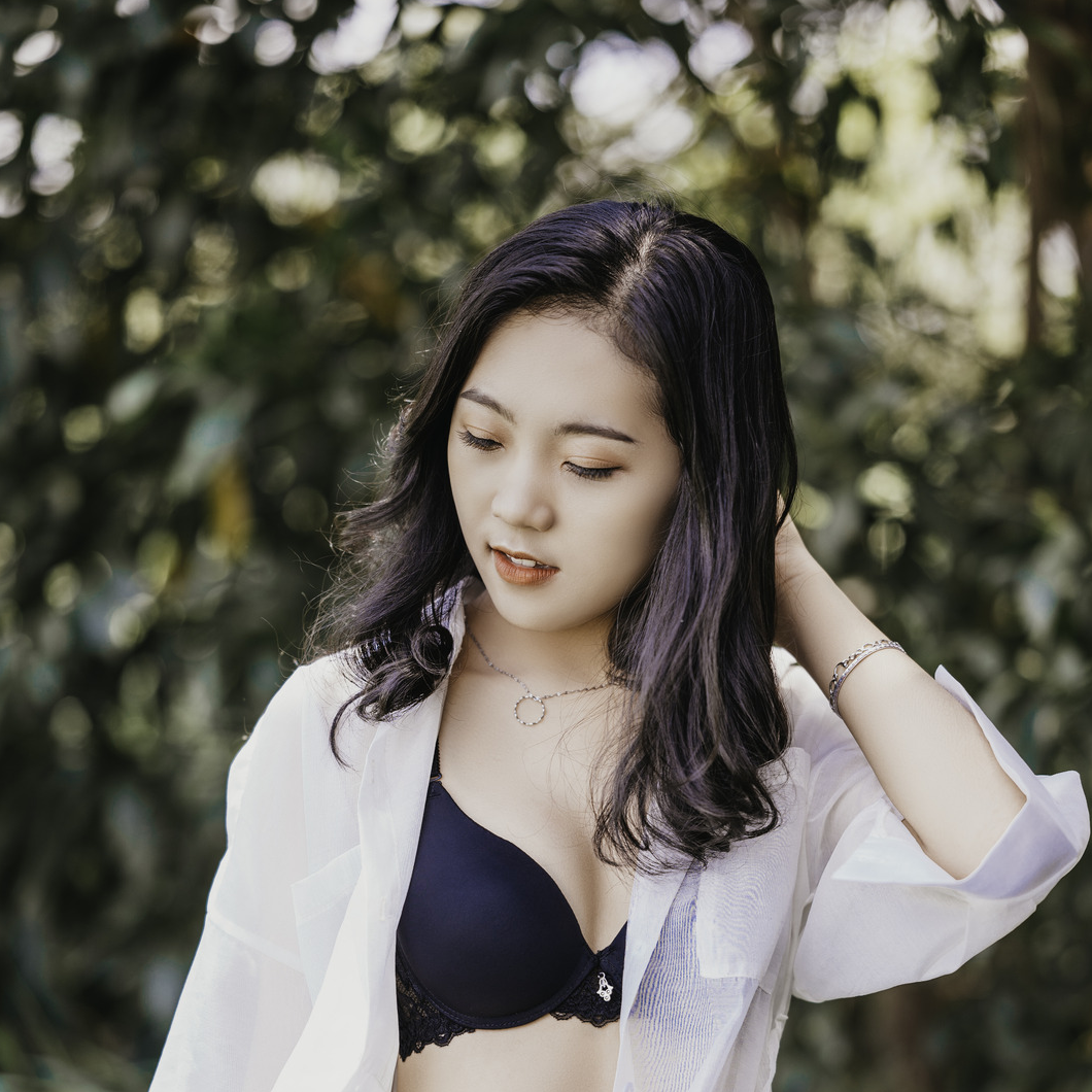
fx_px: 3890
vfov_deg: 15.9
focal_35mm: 109
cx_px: 547
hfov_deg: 16.0
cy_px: 781
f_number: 2
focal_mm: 85
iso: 100
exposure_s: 1/400
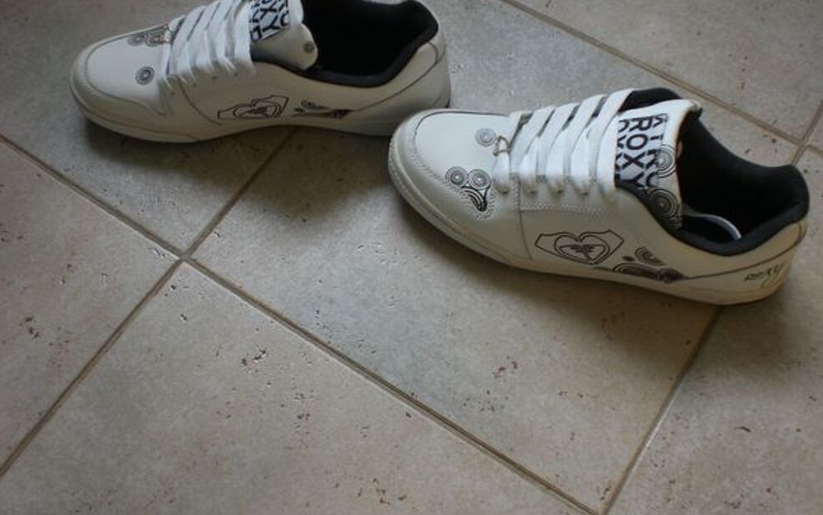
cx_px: 417
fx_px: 920
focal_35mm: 41
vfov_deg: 31.2
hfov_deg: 48.2
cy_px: 232
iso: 50
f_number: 3.1
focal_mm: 6.3
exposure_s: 1/125
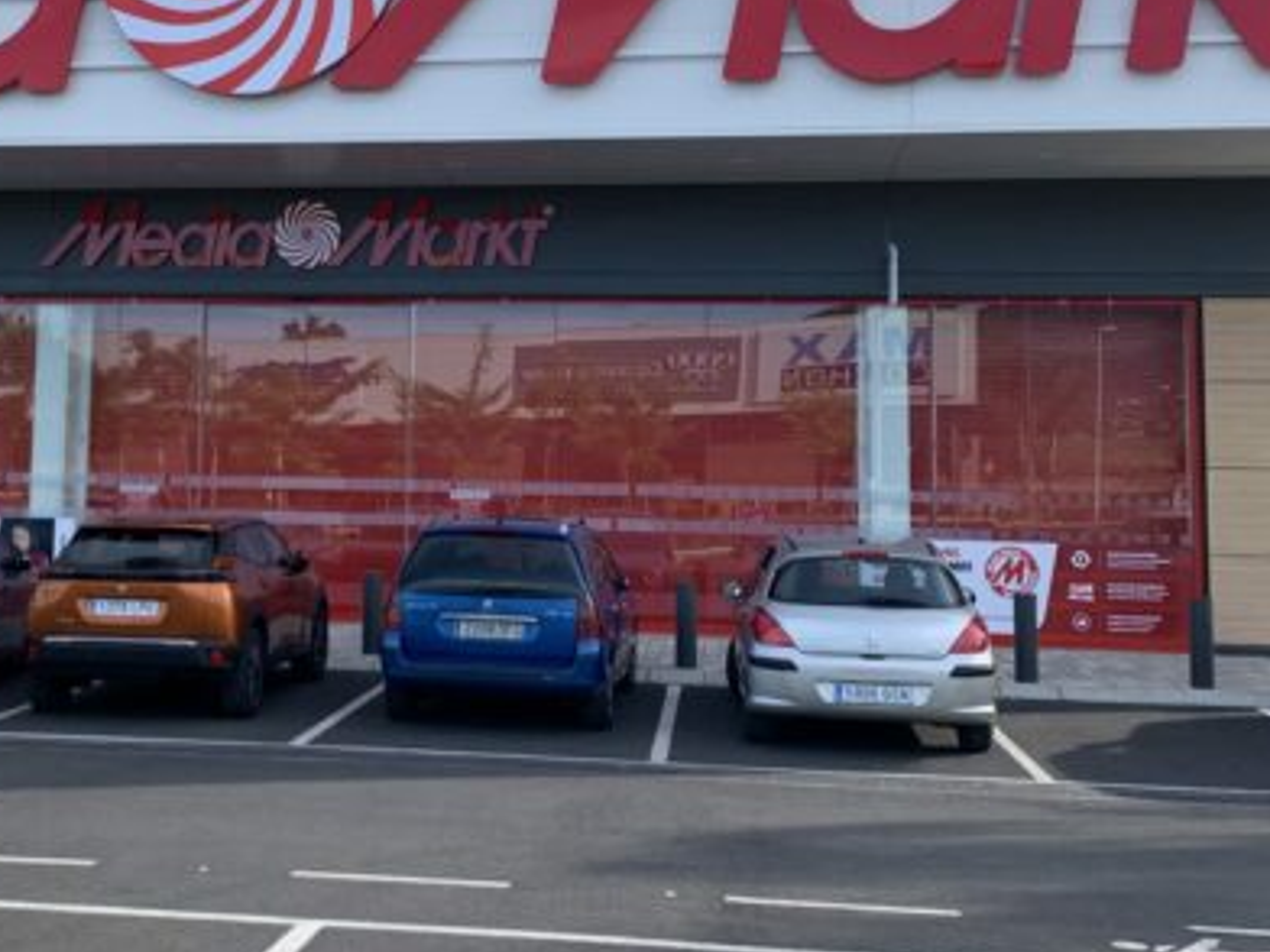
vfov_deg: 27.3
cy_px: 278
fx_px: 1944
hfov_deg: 35.6
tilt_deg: +6.0
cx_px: 366
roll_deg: -0.9
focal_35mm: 53
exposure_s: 1/829
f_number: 1.8
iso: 25
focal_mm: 4.25
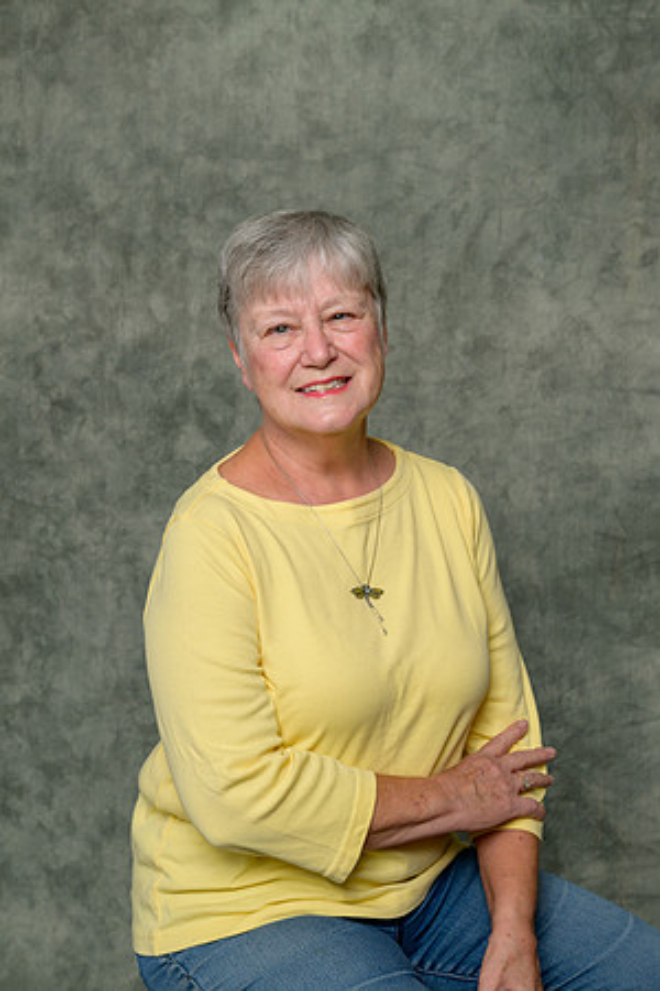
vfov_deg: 34.5
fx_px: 1595
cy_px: 496
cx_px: 330
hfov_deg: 23.4
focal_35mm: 58
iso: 400
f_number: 10
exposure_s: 1/125
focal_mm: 58
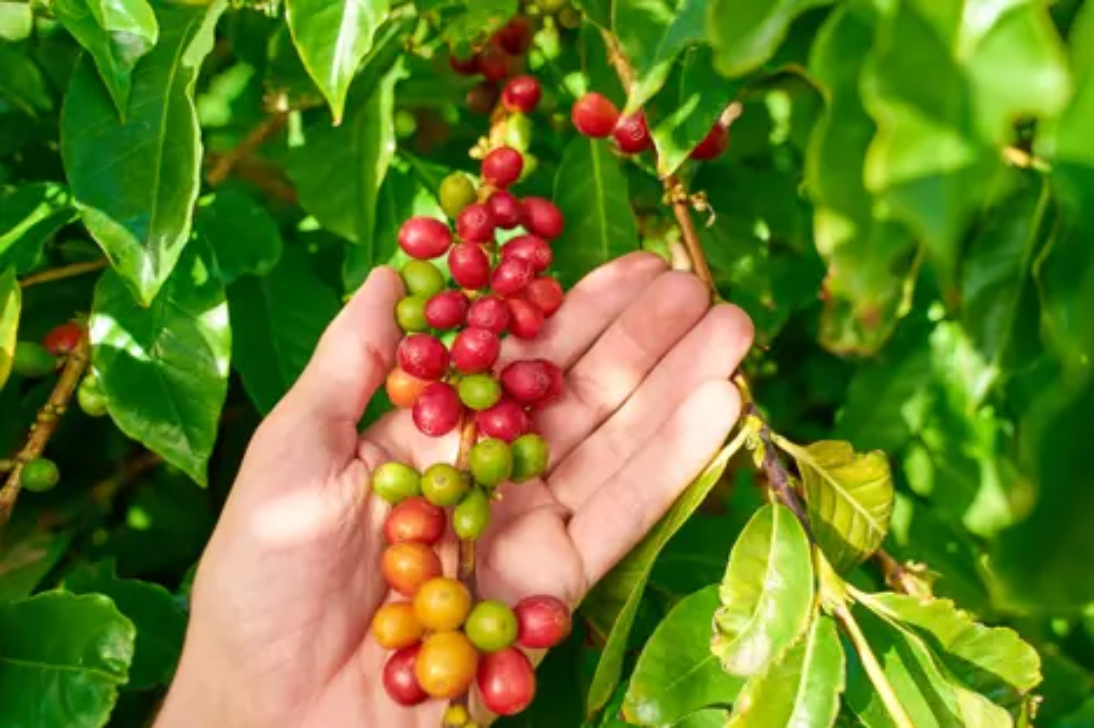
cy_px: 364
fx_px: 1002
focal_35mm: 33
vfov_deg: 39.9
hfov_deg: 57.2
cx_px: 547
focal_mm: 33
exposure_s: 1/125
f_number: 5
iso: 100
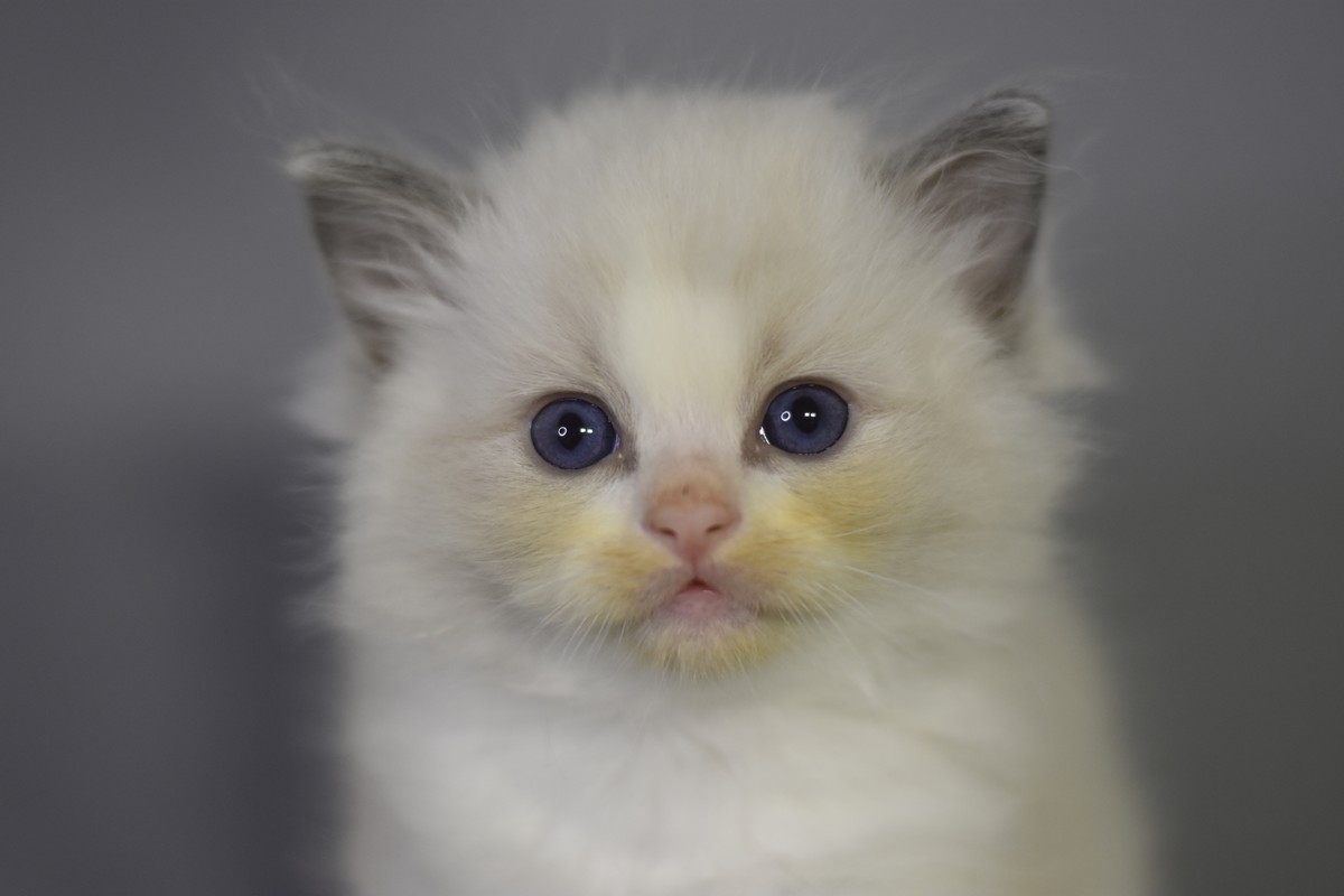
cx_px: 672
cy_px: 448
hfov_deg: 27.0
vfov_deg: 18.2
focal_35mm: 75
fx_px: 2800
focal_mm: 50
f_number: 2
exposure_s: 1/125
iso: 640
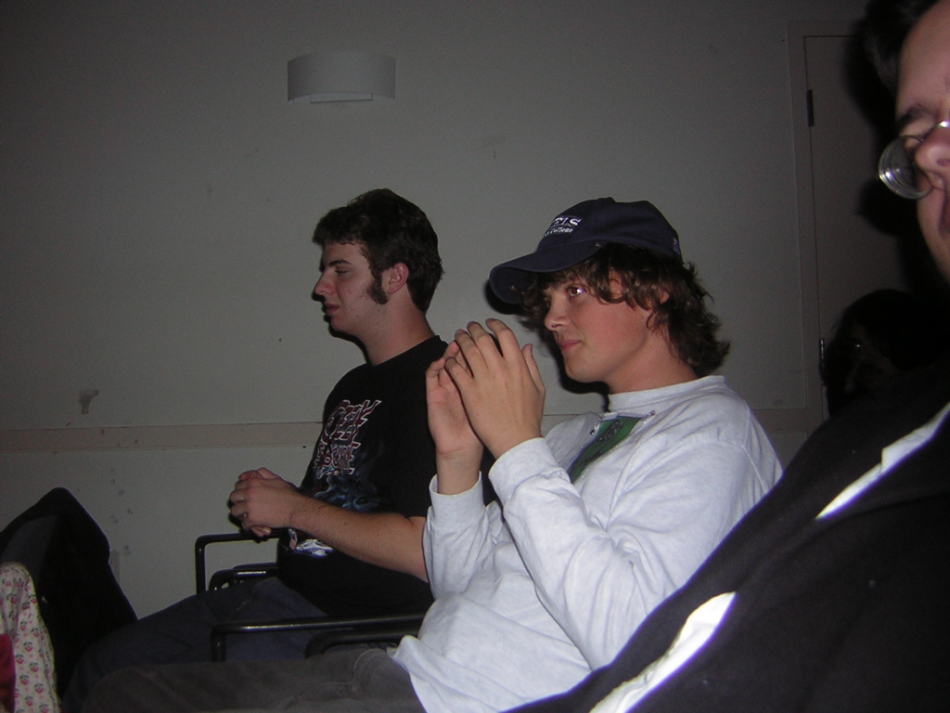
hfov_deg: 51.4
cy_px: 356
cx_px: 475
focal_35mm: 36
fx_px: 988
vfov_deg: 39.7
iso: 50
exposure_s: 1/60.1
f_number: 2.6
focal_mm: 4.7
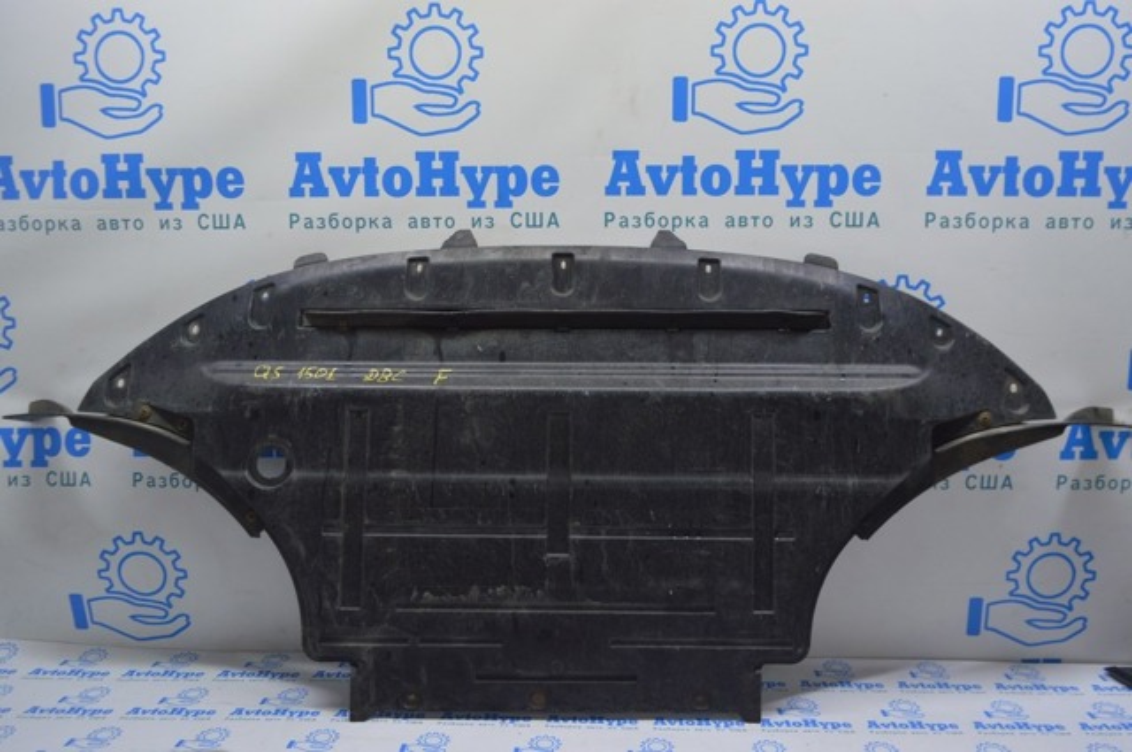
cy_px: 376
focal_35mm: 30
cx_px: 566
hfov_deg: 62.0
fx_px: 942
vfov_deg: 43.5
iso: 400
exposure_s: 1/25
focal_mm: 20
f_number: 5.6
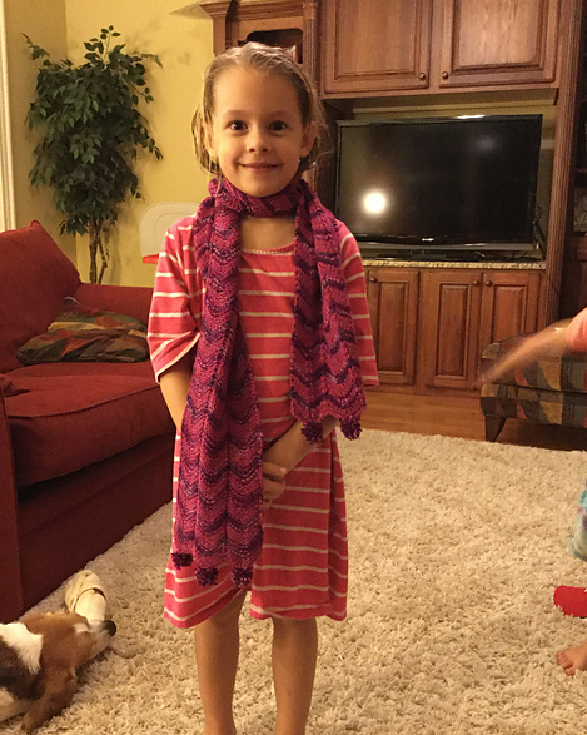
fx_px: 717
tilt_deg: -11.7
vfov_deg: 54.2
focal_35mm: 33
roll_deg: -2.4
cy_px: 371
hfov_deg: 44.5
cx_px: 290
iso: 800
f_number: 2.4
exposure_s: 1/15
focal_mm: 3.3
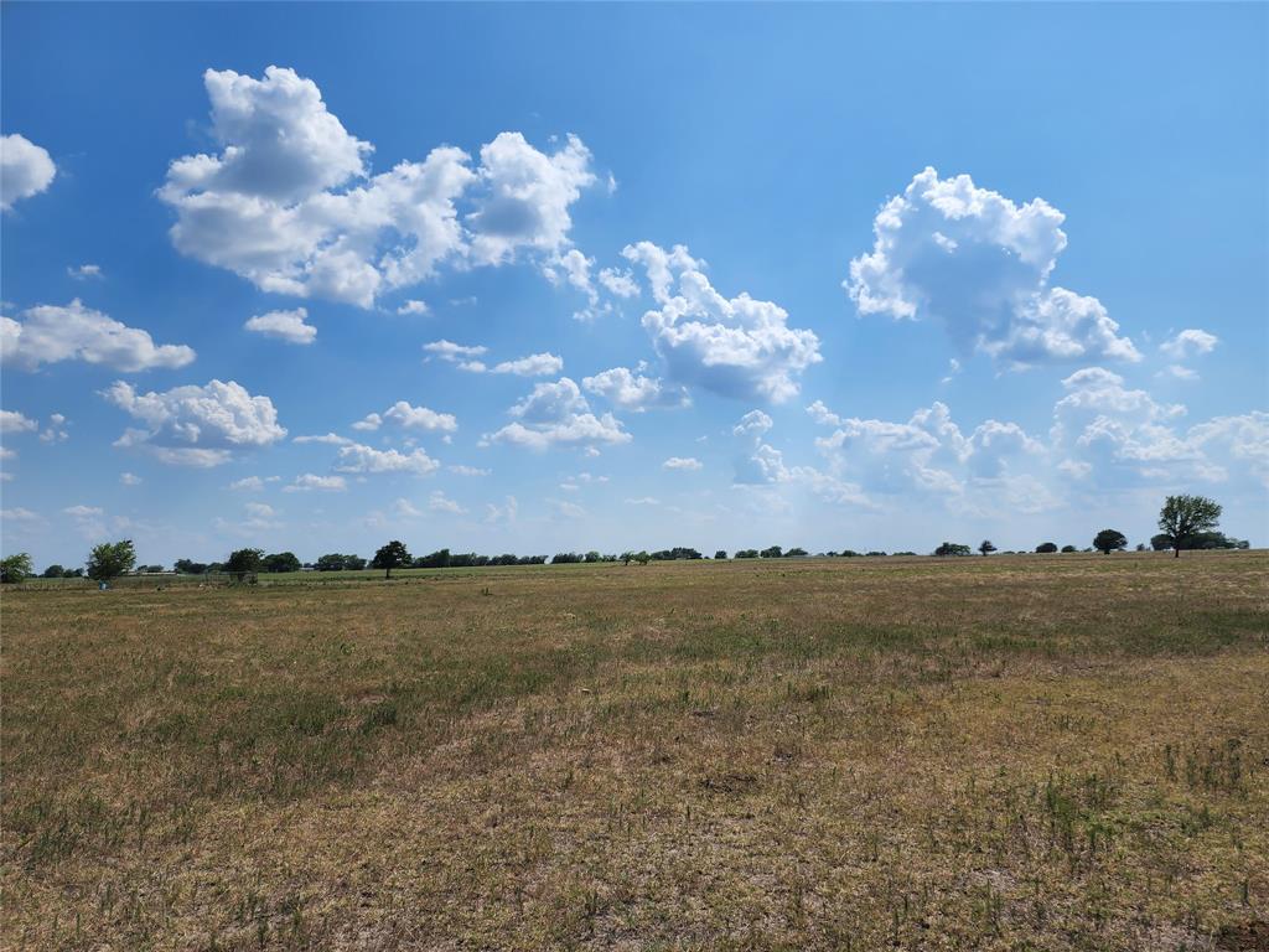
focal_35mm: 23
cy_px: 476
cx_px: 634
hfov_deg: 73.9
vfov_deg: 58.9
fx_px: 843
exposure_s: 1/2352
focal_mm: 6.4
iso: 12
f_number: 1.8
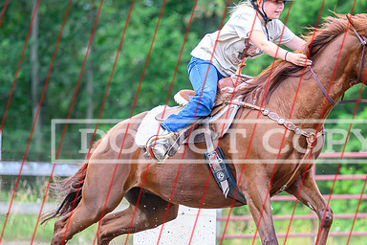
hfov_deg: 7.2
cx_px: 231
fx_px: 2926
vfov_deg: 4.8
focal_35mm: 287
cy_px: 161
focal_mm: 145
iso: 2000
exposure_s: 1/1600
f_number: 2.8
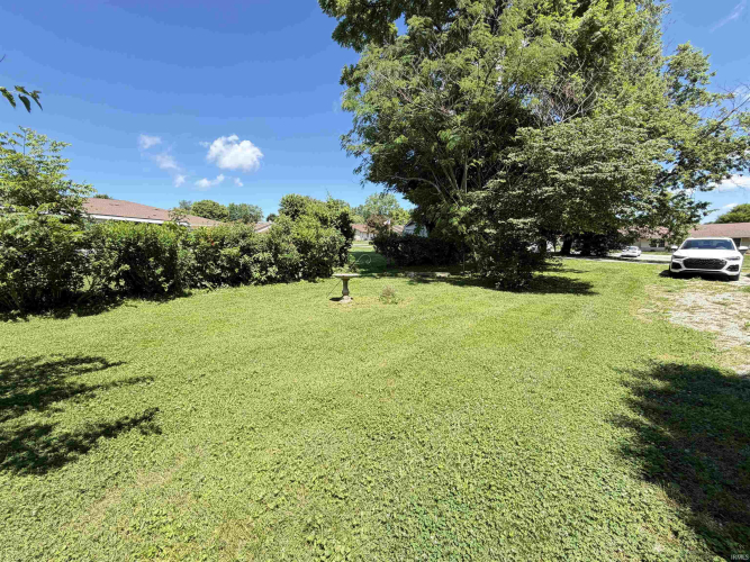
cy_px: 281
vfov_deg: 85.7
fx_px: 303
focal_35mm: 14
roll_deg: +1.6
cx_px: 375
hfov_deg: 102.1
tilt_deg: -7.6
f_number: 2.2
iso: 50
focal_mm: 2.22
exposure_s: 1/408
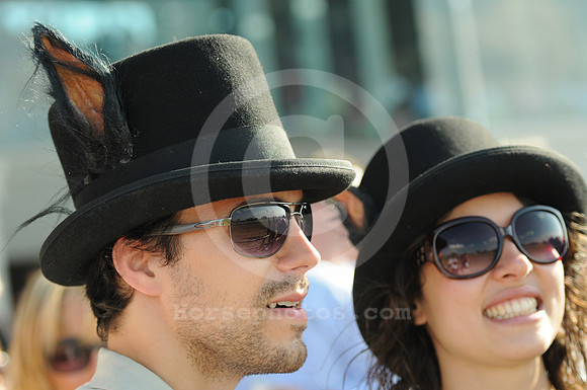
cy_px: 195
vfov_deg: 13.0
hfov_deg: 19.5
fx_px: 1710
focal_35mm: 105
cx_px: 294
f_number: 3.2
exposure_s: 1/2500
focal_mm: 70
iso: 640
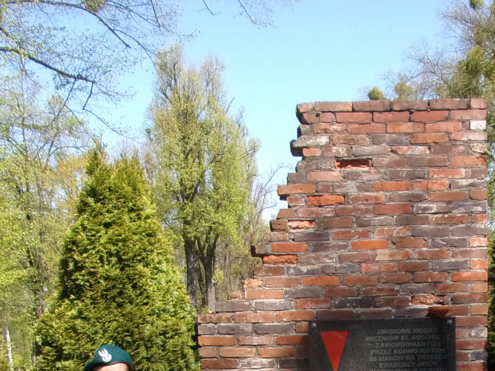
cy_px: 484
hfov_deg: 26.4
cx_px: 356
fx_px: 1044
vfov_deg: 18.7
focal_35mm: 73
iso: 80
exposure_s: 1/420
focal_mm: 4.3
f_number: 3.3
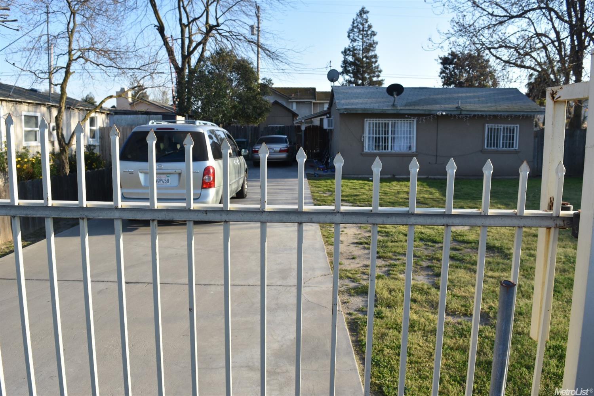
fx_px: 445
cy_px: 198
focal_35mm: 27
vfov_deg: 47.9
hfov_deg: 67.4
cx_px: 297
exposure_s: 1/500
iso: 360
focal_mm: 18
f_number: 8
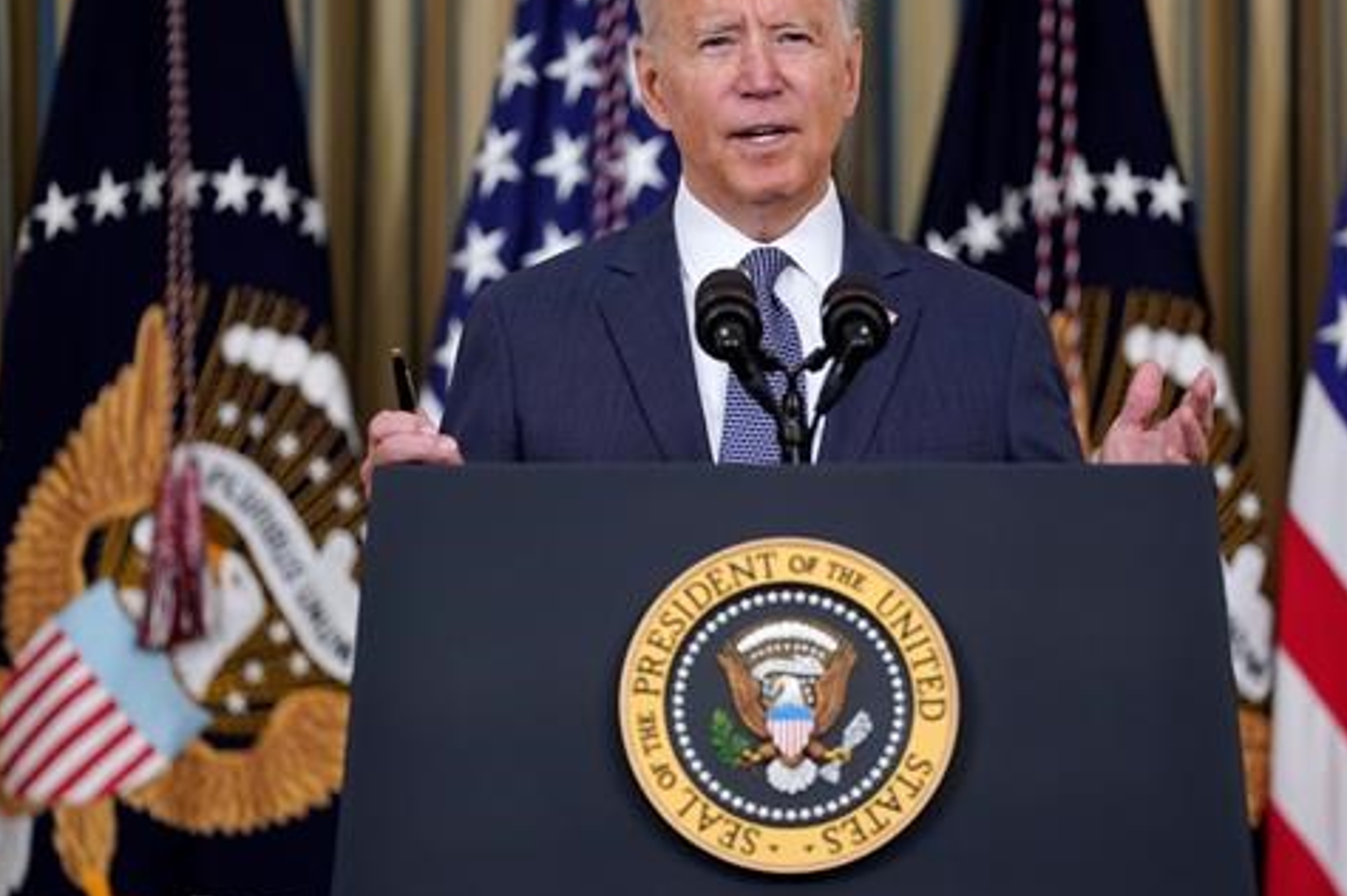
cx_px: 777
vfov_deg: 5.6
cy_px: 432
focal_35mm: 245
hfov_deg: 8.4
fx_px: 9160
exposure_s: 1/250
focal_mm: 179
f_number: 2.8
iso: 3200
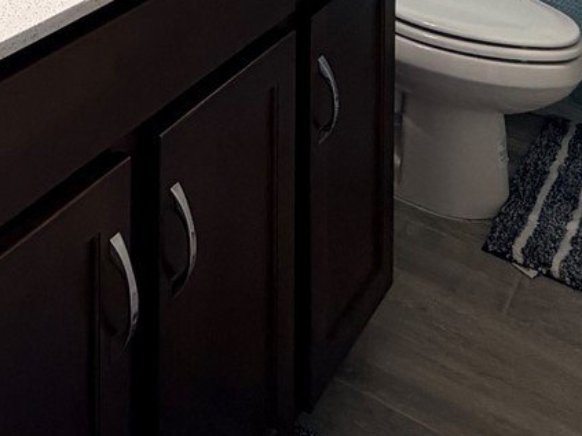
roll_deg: +0.7
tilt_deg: -1.8
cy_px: -340
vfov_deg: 20.2
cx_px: 131
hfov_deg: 35.2
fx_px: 891
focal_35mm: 53
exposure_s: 1/120
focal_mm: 2.22
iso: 200
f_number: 2.2
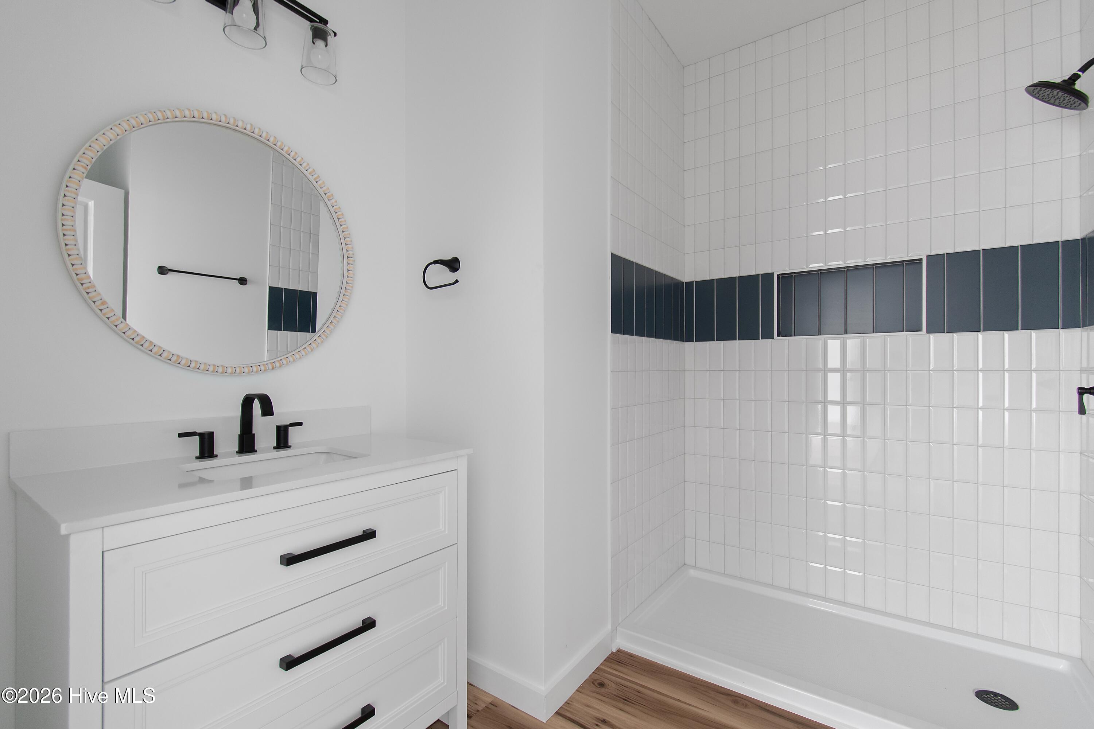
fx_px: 456
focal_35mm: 15
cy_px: 364
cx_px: 547
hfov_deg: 100.4
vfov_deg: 77.3
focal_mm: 10
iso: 100
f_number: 4.5
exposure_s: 1.3
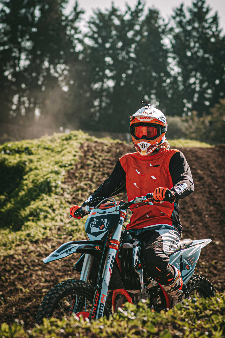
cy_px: 169
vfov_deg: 16.1
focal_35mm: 128
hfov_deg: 10.7
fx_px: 1197
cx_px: 112
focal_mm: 85
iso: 200
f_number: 3.5
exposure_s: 1/1600
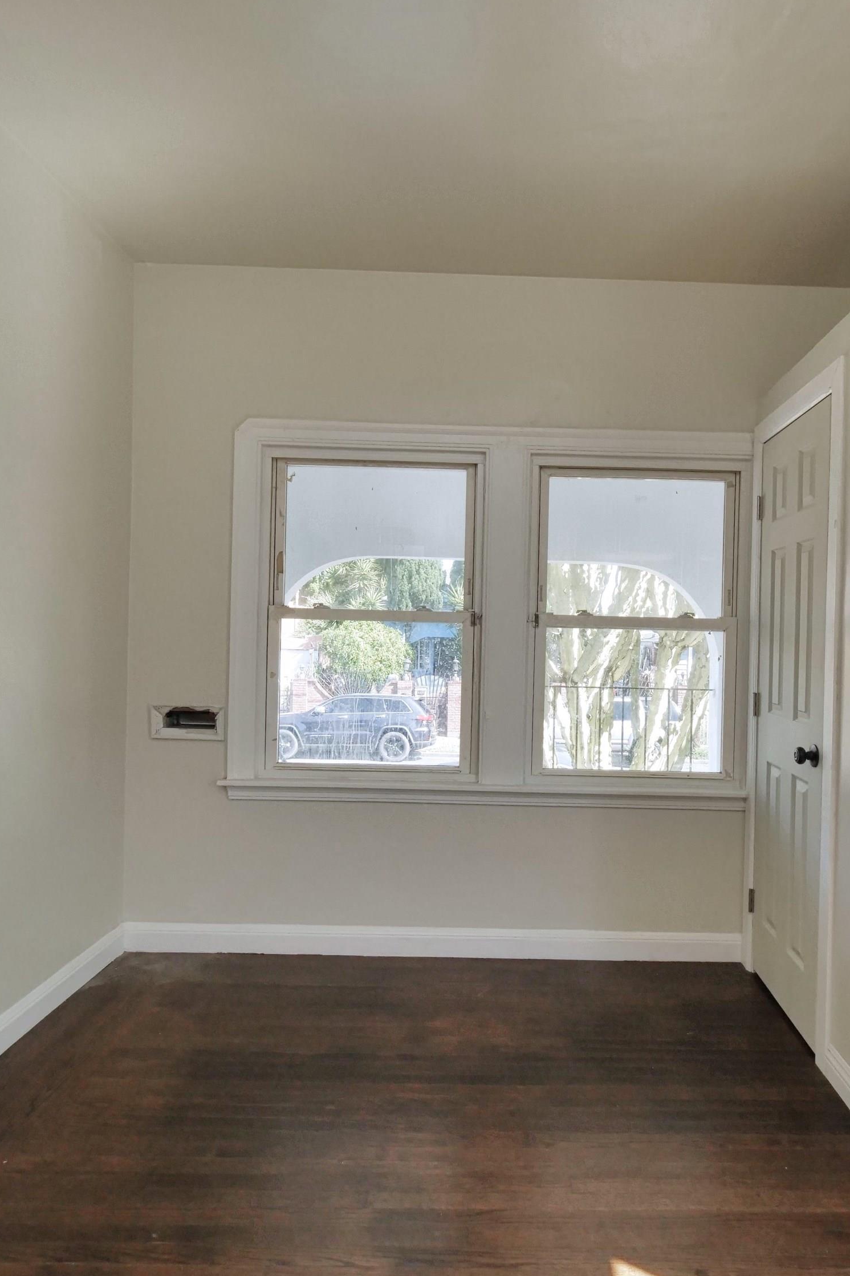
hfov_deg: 61.1
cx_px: 531
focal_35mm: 20
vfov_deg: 84.0
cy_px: 642
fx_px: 708
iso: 800
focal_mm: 7
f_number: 8
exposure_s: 1/160
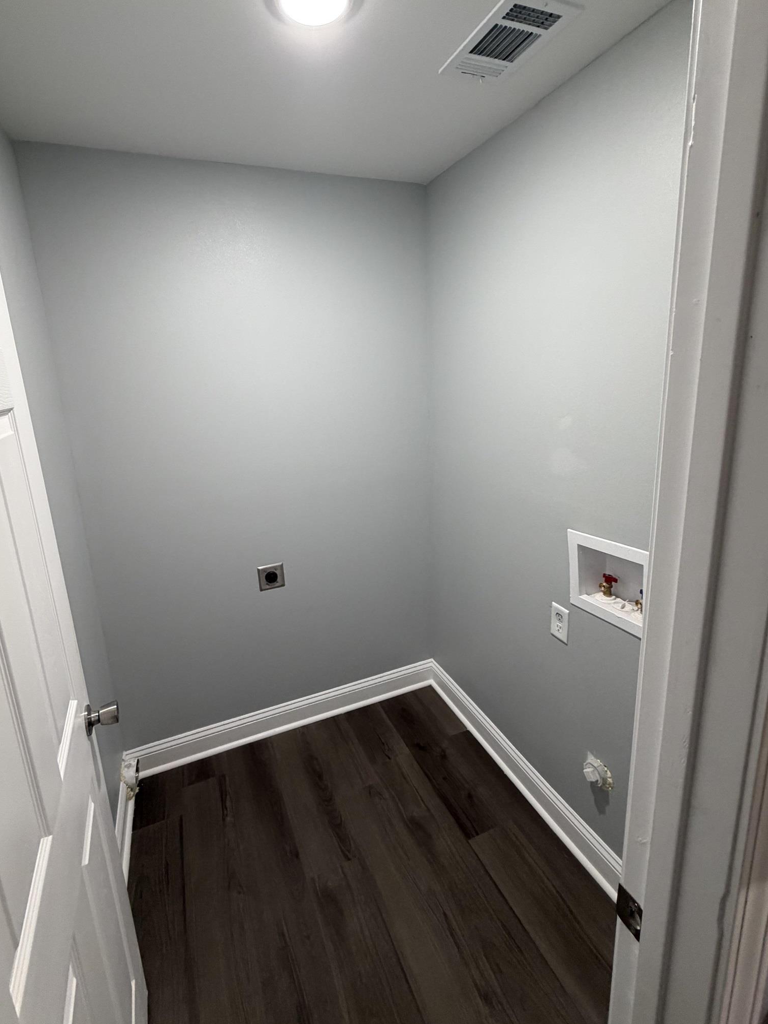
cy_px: 478
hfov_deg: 78.0
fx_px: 473
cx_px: 354
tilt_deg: -11.2
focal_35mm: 16
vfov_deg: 94.4
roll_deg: +2.2
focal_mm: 2.22
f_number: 2.2
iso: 250
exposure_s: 1/60
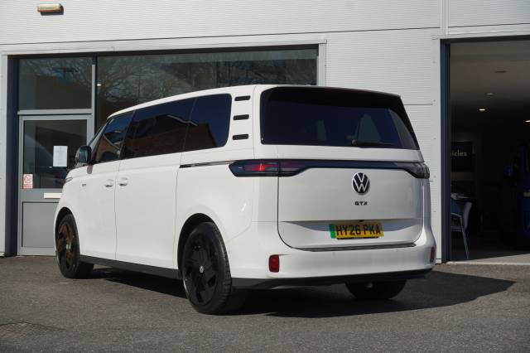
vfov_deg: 25.7
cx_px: 265
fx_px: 772
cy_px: 176
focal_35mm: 52
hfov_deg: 37.9
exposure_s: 1/200
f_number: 9
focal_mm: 35
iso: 100
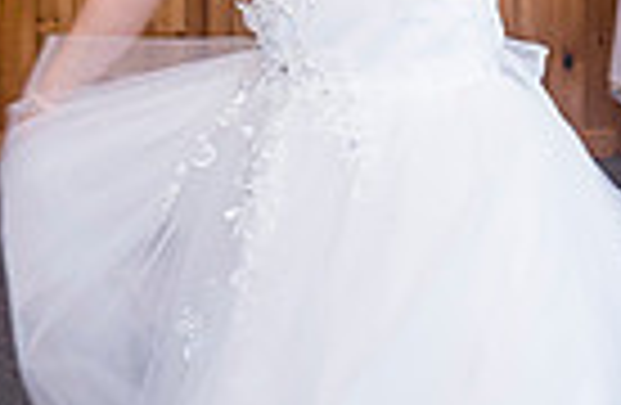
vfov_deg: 8.5
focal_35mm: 158
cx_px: 264
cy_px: 105
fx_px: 2707
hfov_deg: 13.1
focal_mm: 29
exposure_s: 1/100
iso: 640
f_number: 5.6
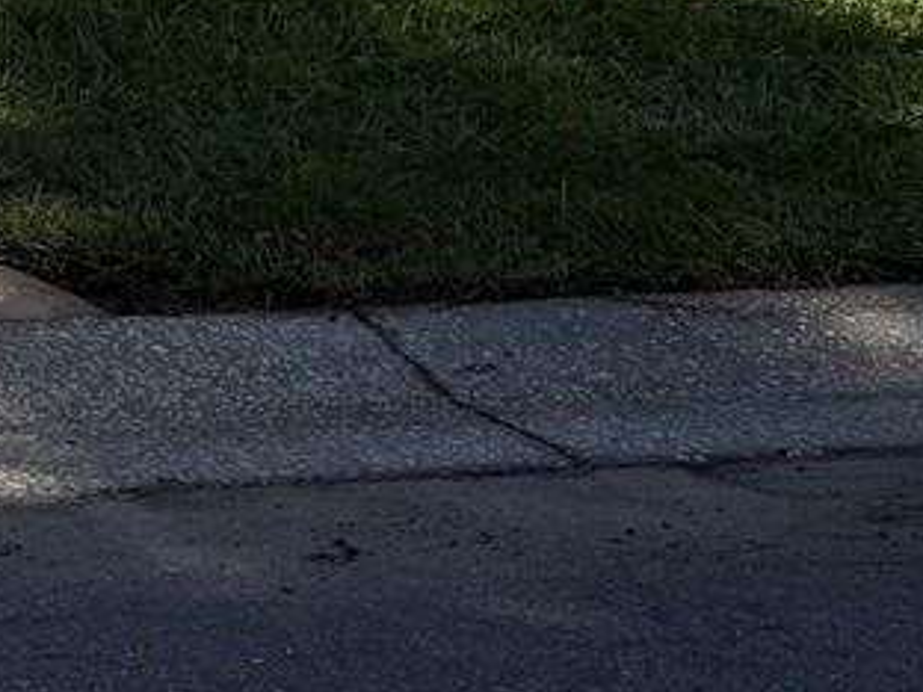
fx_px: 3280
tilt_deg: -2.7
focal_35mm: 123
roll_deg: -0.6
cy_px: -532
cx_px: -920
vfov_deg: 11.3
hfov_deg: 13.7
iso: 80
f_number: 1.78
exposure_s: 1/8130
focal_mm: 6.76
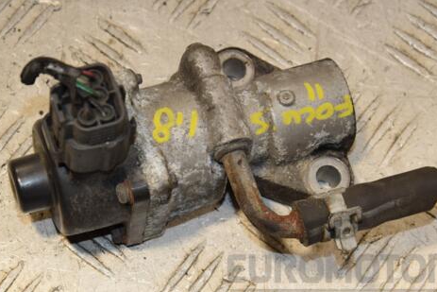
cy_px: 143
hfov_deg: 15.1
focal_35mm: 136
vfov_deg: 10.1
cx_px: 210
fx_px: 1651
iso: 800
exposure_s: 1/200
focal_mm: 70
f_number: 8
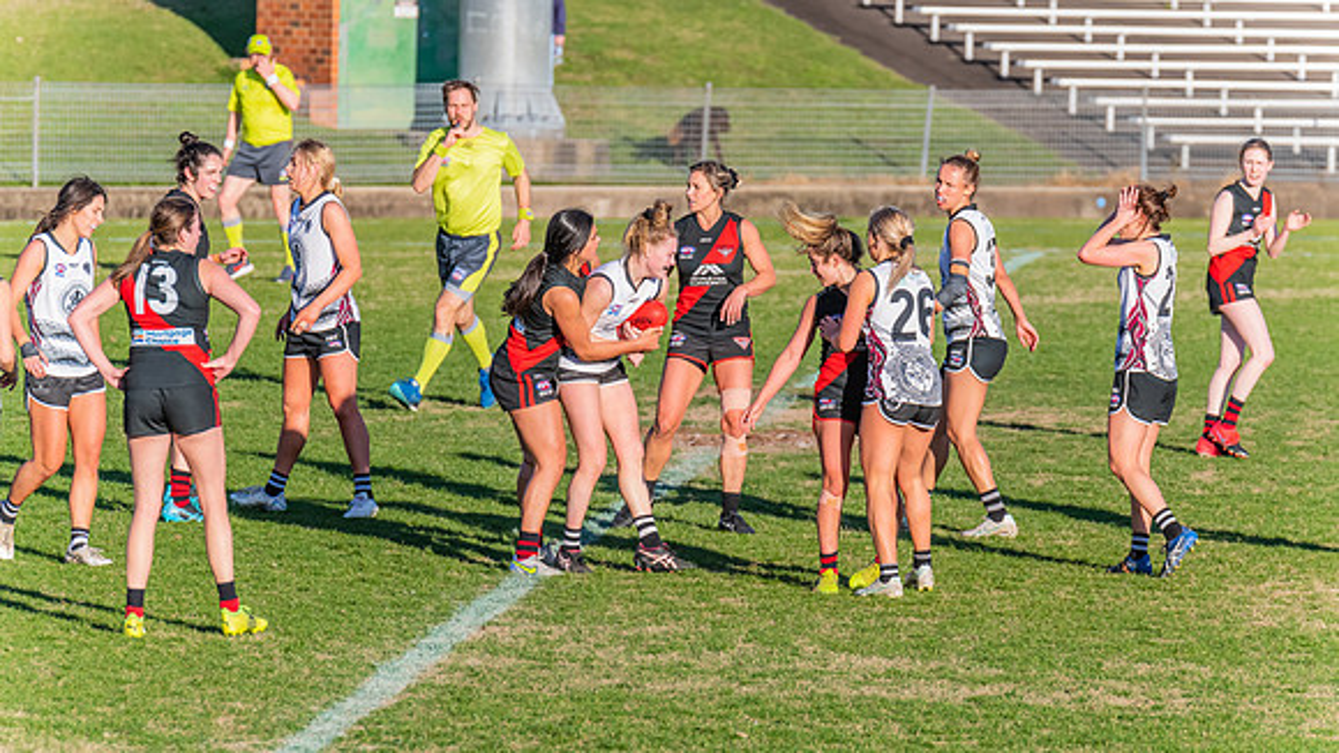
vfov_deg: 3.2
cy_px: 421
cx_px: 670
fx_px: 13386
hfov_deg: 5.7
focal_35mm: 377
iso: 800
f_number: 9
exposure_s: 1/1250
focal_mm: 360
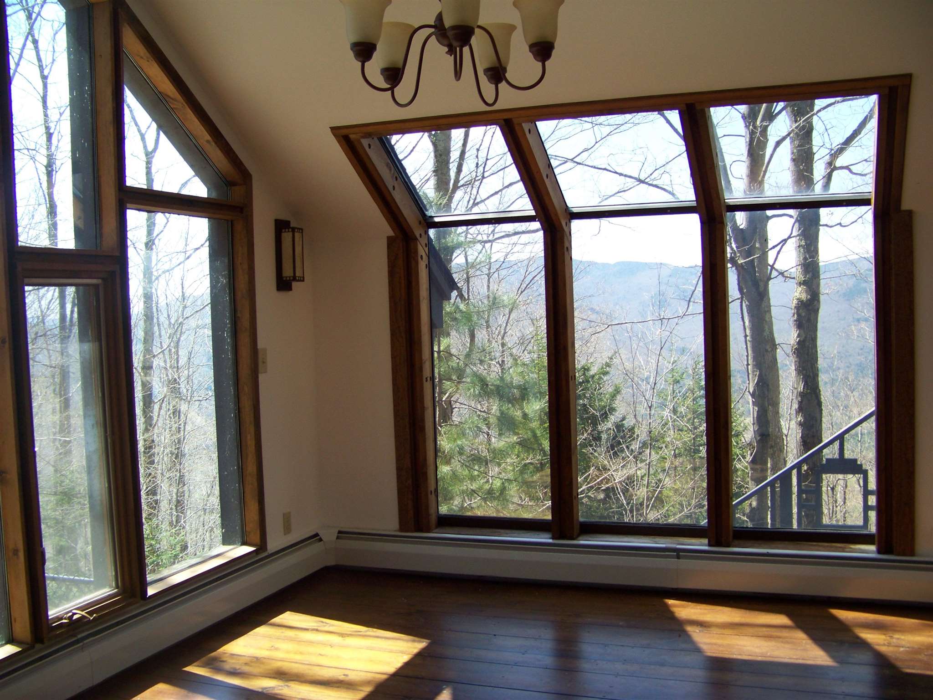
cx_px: 466
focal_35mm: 36
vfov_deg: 39.7
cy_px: 350
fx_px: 970
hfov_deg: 51.4
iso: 69
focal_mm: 5.85
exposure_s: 1/160
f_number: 2.8
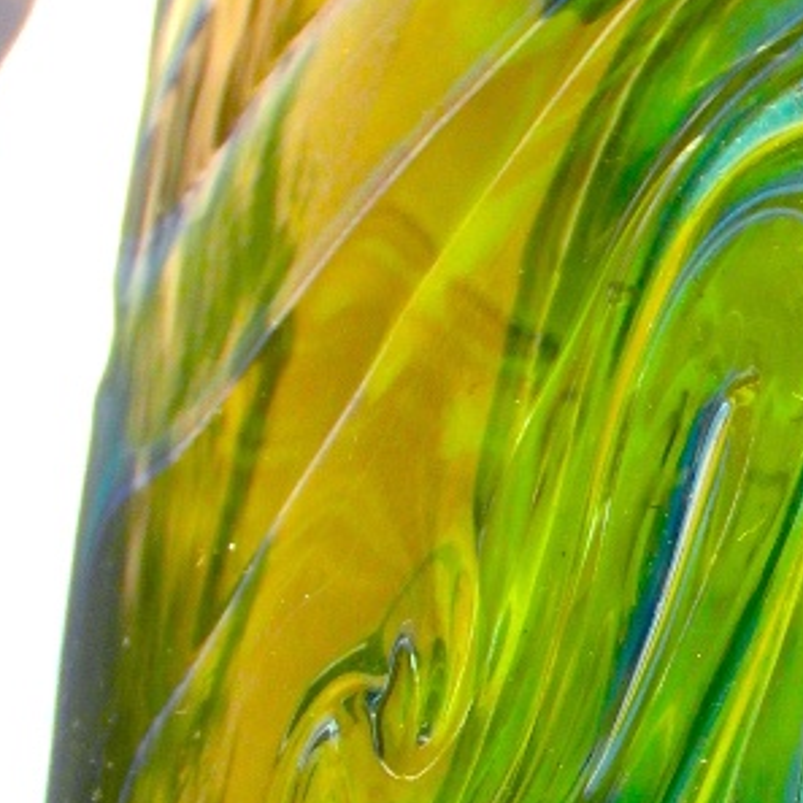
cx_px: 1184
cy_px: 441
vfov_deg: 9.3
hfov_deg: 9.0
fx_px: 4960
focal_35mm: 189
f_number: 4.2
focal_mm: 8.7
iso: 80
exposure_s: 1/250
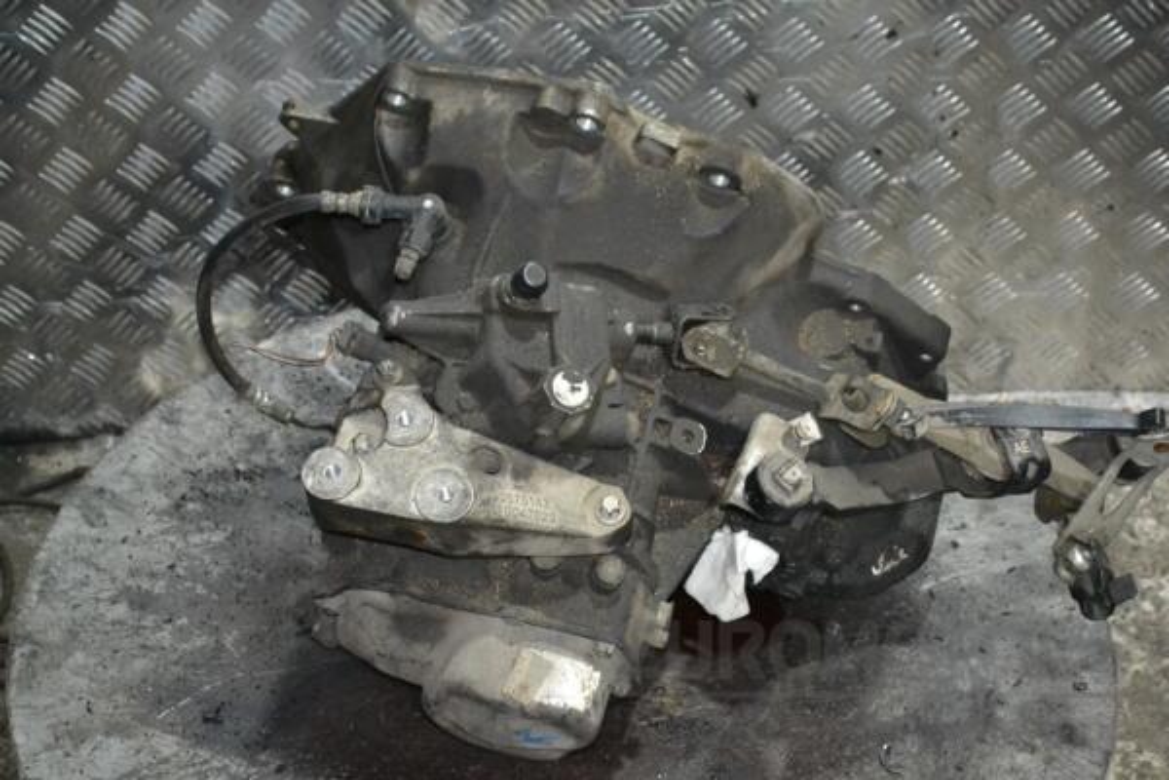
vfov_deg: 18.9
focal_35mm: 72
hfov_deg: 28.1
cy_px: 390
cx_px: 584
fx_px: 2338
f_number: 5.3
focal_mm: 48
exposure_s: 1/60
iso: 3200
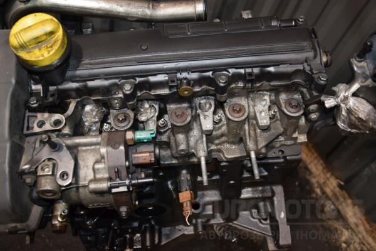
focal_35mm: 38
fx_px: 392
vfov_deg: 35.5
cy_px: 126
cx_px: 188
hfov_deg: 51.3
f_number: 5
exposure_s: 1/60
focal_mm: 25
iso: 800
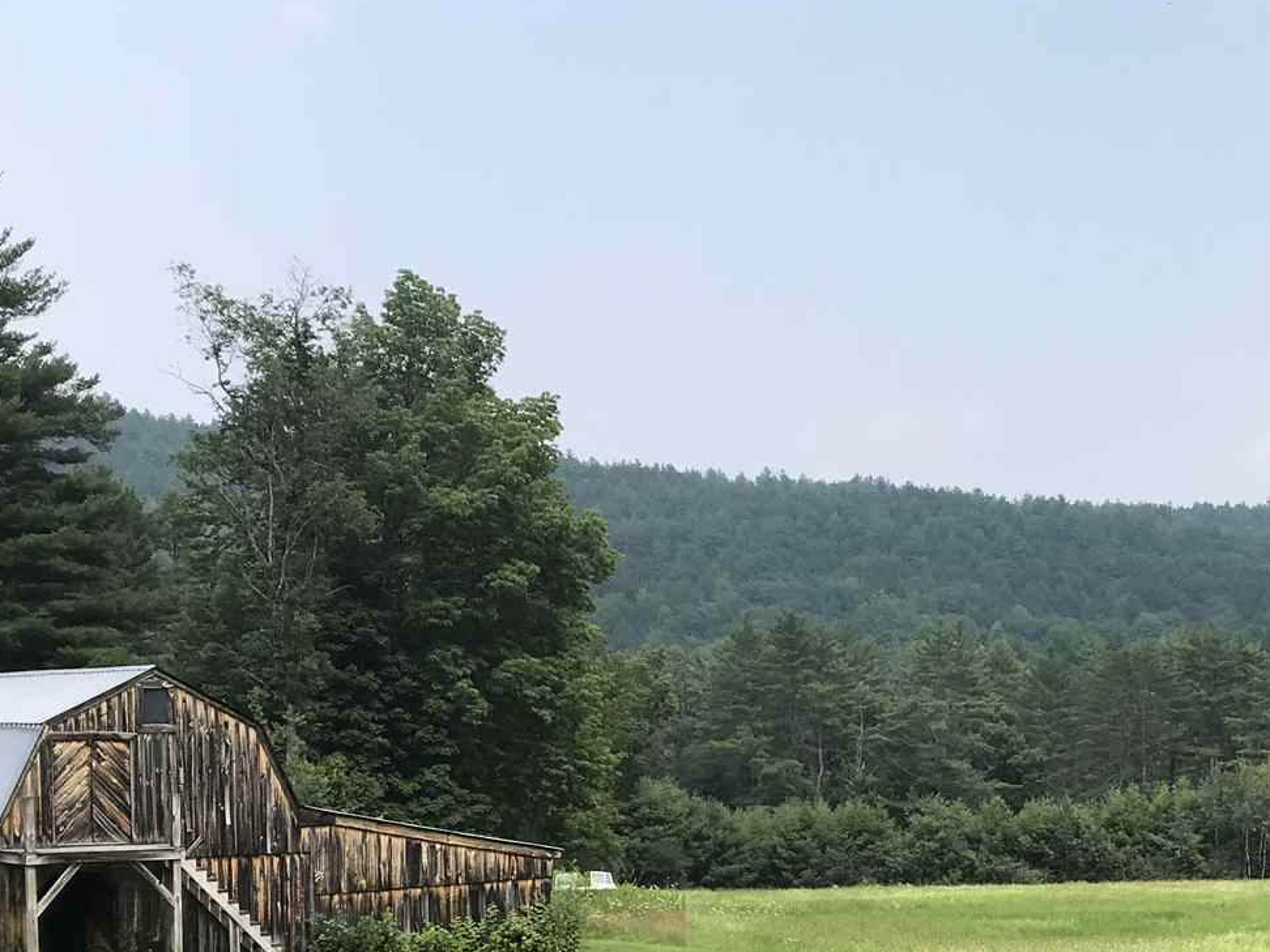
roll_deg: +0.6
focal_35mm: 59
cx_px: 858
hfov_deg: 32.4
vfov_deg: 24.0
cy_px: 880
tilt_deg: -1.8
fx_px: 2165
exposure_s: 1/1546
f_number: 1.8
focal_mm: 3.99
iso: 20
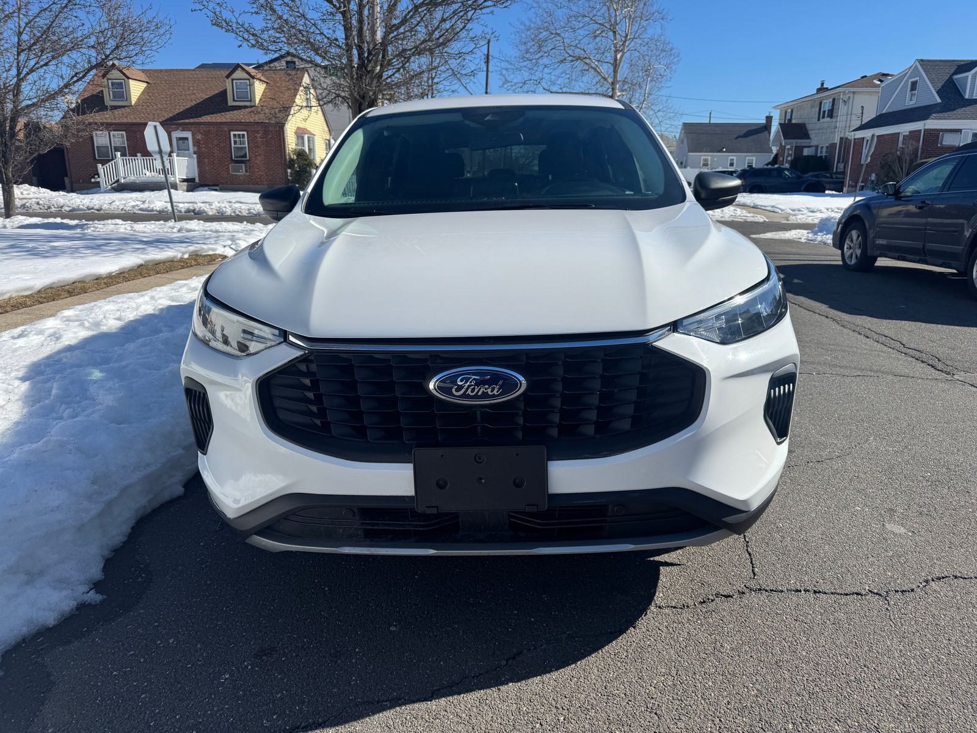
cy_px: 366
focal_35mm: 24
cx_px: 488
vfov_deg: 56.8
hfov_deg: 71.6
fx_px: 677
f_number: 1.78
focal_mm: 6.76
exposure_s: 1/6410
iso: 80
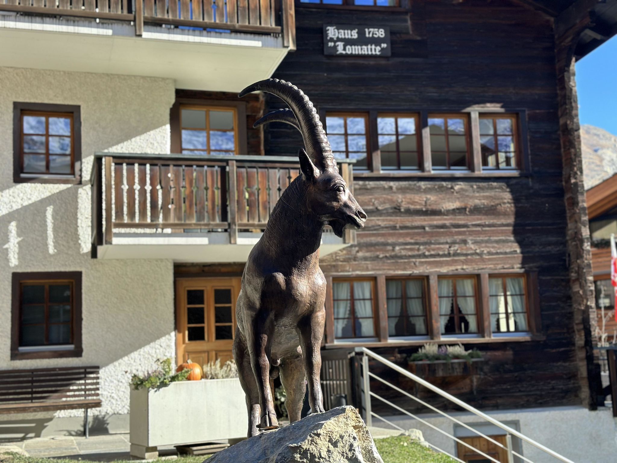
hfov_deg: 39.7
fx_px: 856
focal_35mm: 48
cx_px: 308
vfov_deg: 30.3
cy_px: 232
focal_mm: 6.86
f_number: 1.78
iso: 80
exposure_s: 1/1157
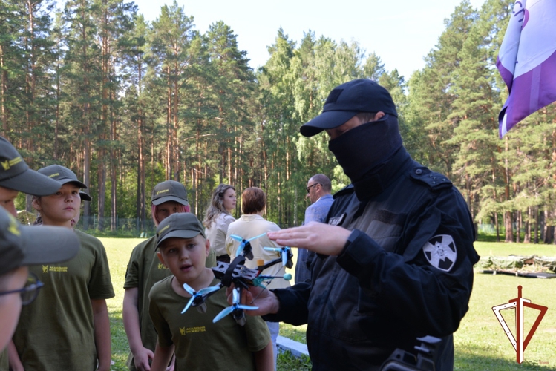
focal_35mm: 38
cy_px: 186
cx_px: 278
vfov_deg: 35.1
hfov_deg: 50.7
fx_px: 587
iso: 200
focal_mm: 38
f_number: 5.6
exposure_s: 1/125
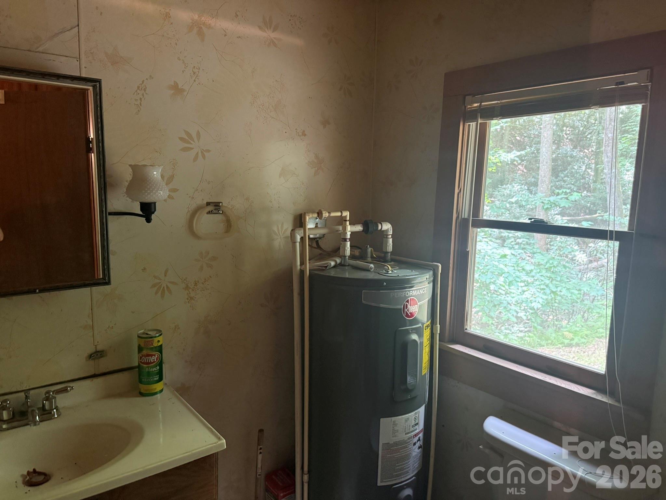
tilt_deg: -7.8
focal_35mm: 24
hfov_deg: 71.6
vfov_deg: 56.8
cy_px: 250
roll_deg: -1.6
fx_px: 462
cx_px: 333
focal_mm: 6.76
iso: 800
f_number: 1.78
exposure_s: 1/40
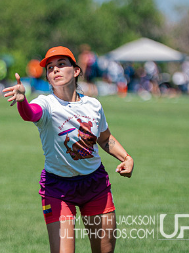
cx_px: 49
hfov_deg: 2.7
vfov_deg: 3.6
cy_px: 174
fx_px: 4018
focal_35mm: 552
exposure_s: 1/6400
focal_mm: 182
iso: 500
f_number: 2.8
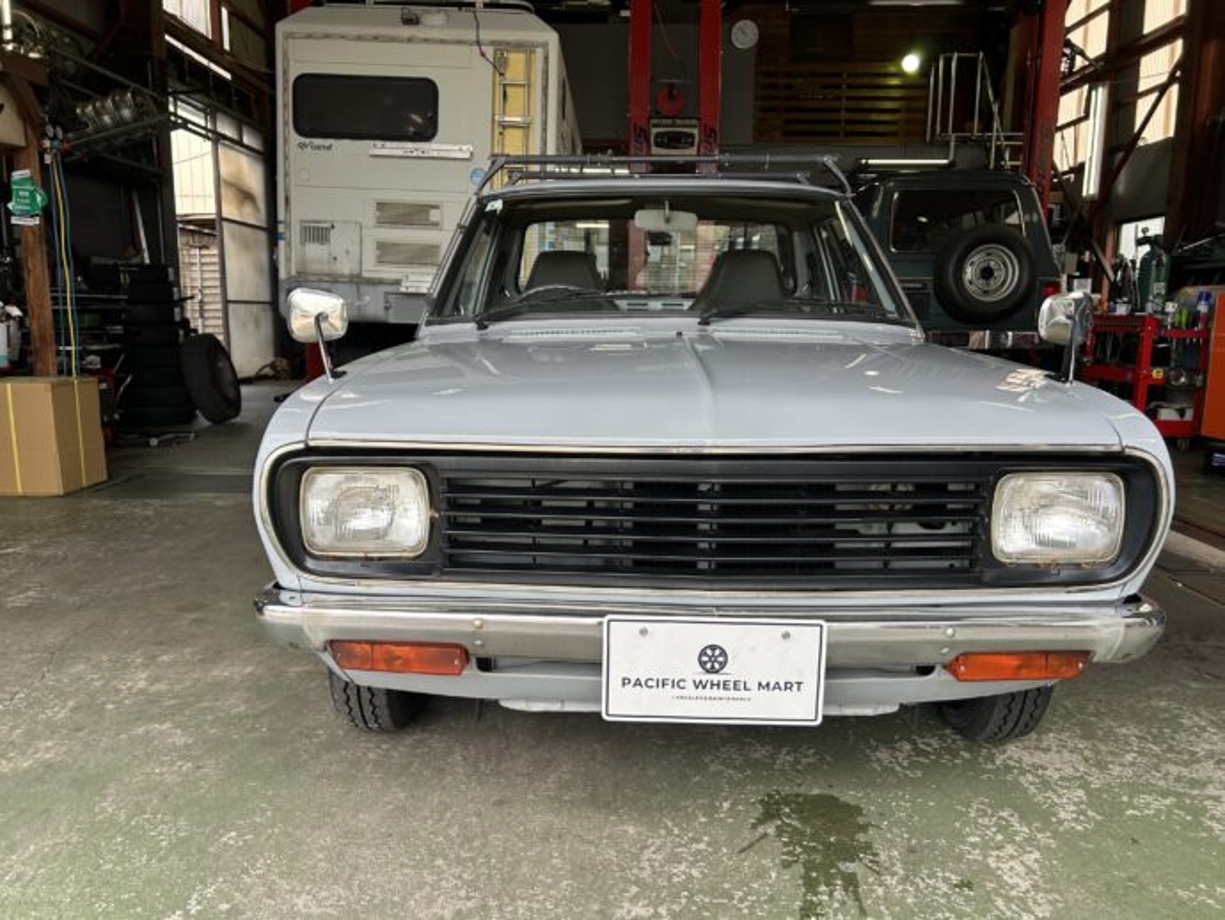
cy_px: 460
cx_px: 612
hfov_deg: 67.3
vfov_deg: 53.1
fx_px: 920
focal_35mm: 26
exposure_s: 1/484
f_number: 1.5
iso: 50
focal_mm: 5.7
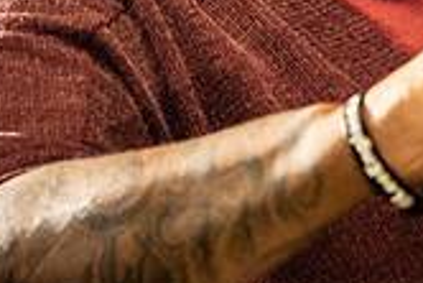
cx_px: 538
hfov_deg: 9.9
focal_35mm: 203
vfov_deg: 6.7
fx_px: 2387
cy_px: -85
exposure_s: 1/200
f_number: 4
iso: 6400
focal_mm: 58
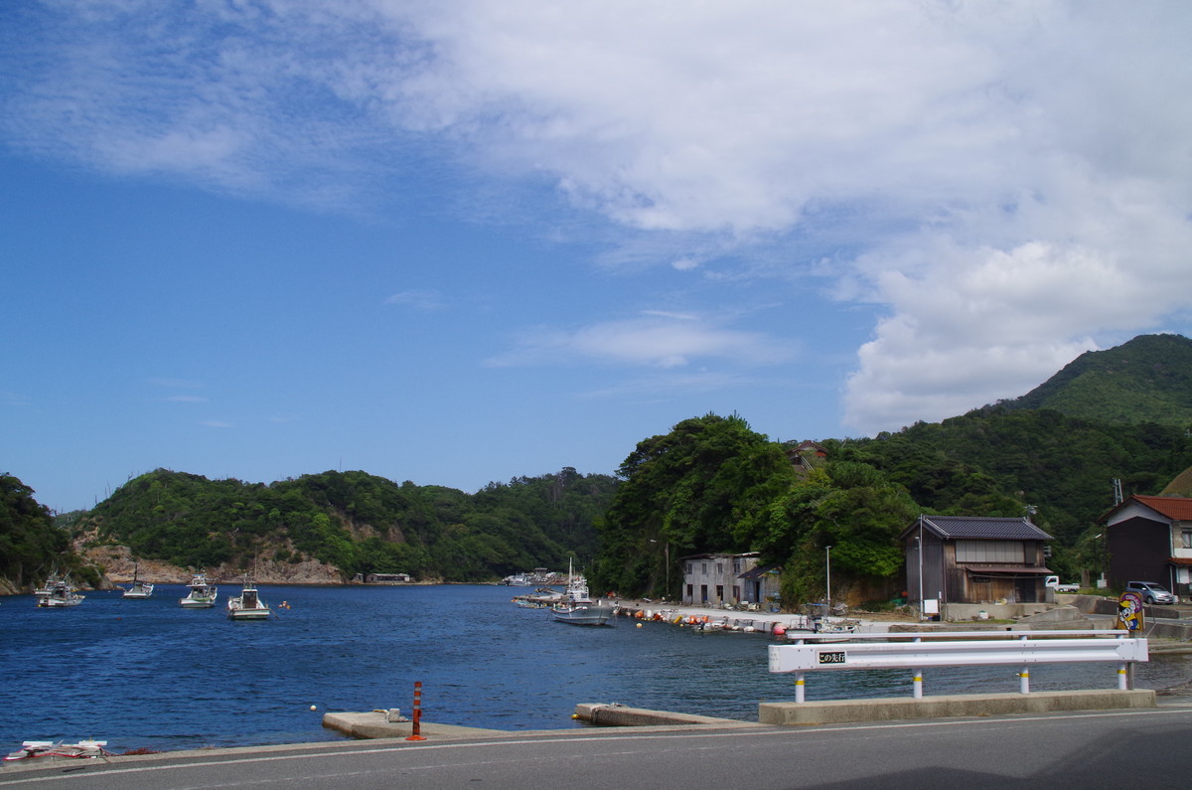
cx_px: 596
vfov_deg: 36.7
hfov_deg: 53.2
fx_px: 1190
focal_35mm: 36
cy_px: 395
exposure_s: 1/500
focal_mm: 24
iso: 400
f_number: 14
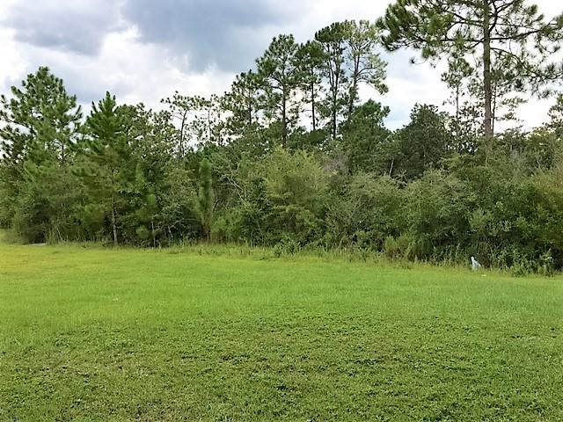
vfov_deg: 48.2
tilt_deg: -2.2
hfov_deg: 61.7
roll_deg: +0.8
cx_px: 282
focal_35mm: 29
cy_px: 211
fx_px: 472
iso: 25
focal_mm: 4.15
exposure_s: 1/455
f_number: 2.2
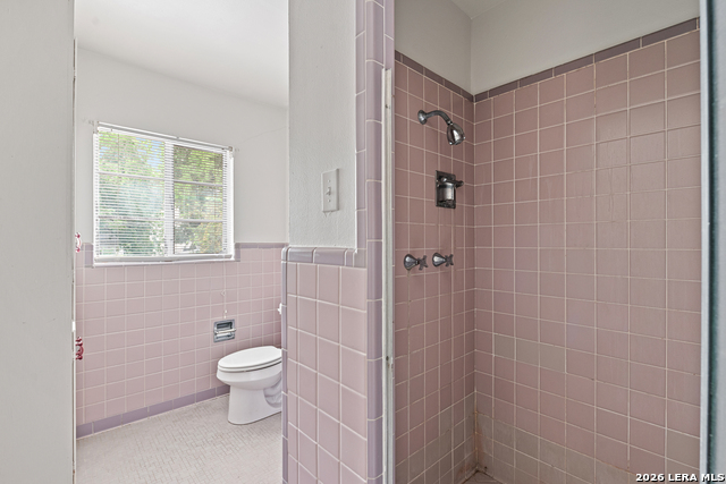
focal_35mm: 16
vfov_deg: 73.8
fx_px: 323
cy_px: 242
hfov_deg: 96.7
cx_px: 363
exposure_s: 1/3
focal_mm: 16
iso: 500
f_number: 8
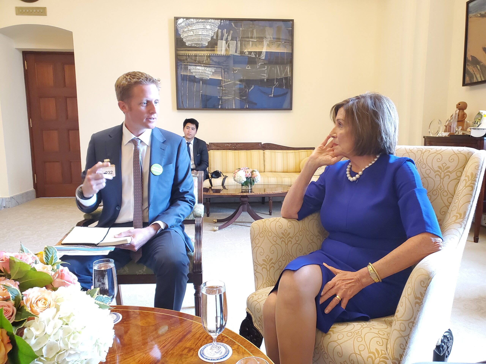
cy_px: 182
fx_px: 365
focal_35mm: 26
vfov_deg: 53.1
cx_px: 243
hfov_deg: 67.3
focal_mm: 4.3
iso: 640
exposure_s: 1/40
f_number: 2.4
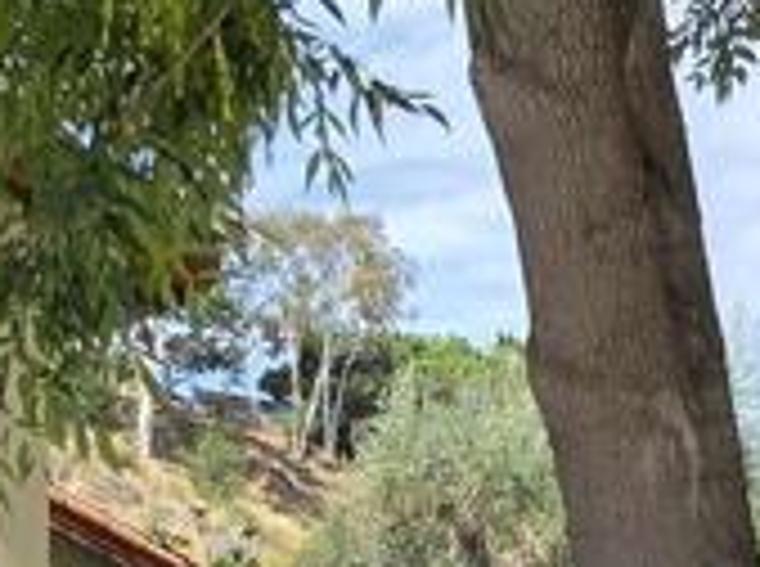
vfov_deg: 17.3
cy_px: 770
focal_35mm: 79
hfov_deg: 24.7
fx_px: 1731
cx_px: 441
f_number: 1.9
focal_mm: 2.2
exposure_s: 1/1058
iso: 40
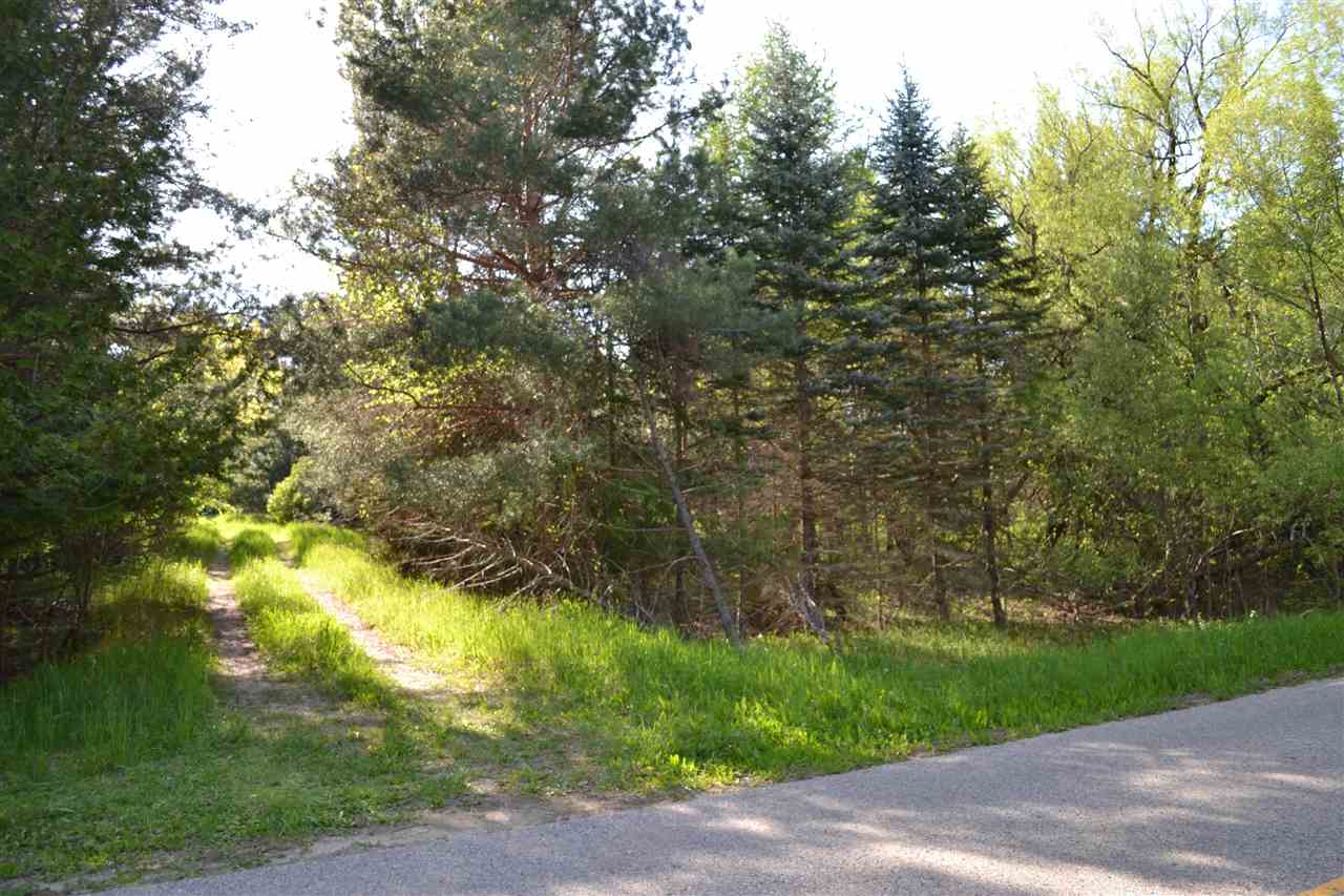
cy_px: 448
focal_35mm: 27
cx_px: 672
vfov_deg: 47.9
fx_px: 1008
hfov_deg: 67.4
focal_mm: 18
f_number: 4
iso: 100
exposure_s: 1/160
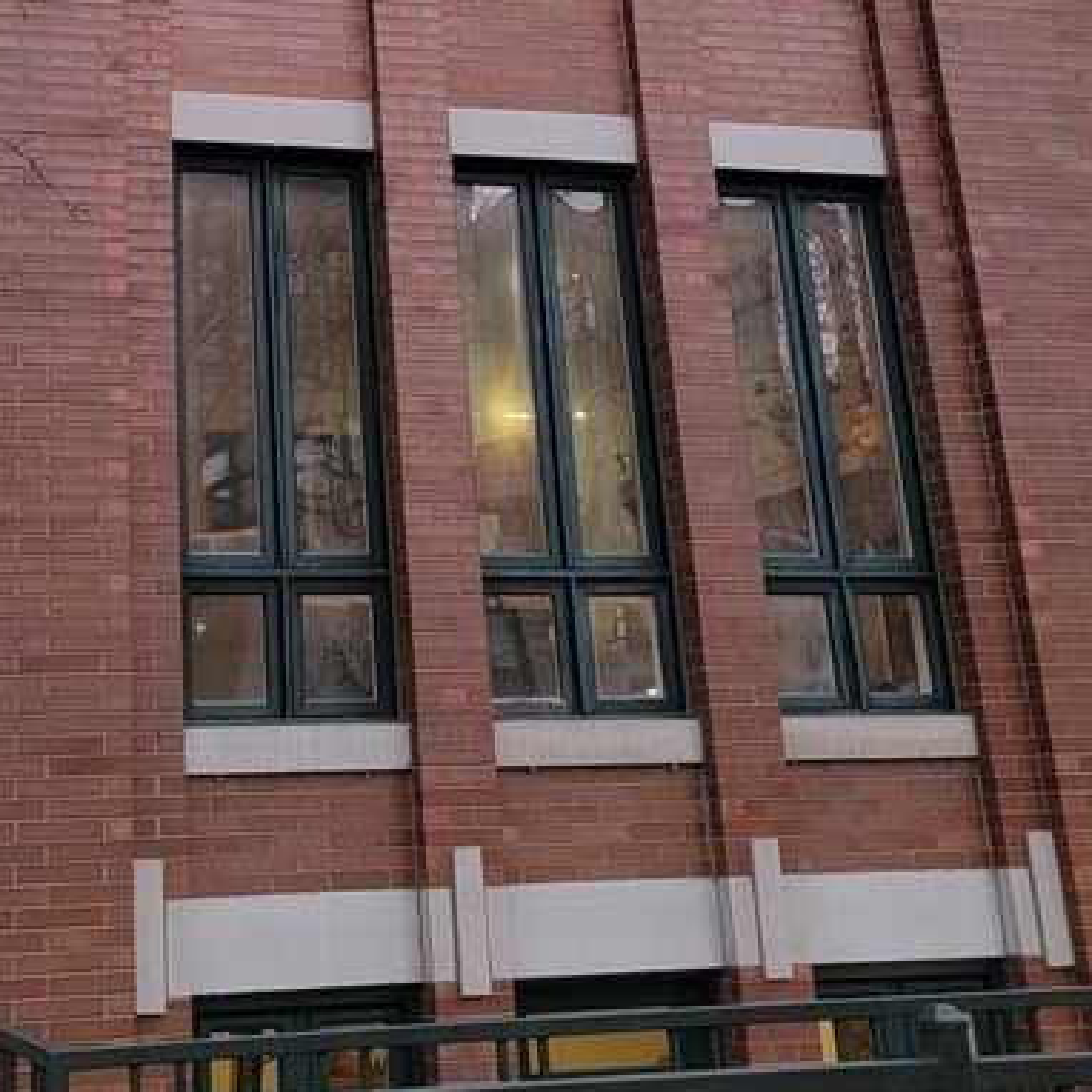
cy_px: 11
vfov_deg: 27.1
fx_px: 2141
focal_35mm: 60
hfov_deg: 28.1
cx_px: 243
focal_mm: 6.7
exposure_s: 1/60
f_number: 1.8
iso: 200
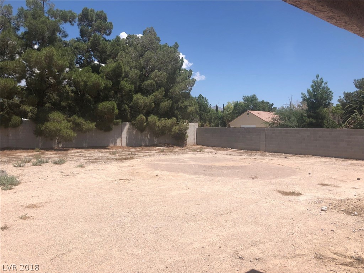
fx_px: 294
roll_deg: +1.5
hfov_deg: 63.4
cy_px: 136
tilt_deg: +1.9
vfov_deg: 49.7
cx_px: 182
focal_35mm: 28
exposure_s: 1/2825
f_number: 1.8
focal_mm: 3.99
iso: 20
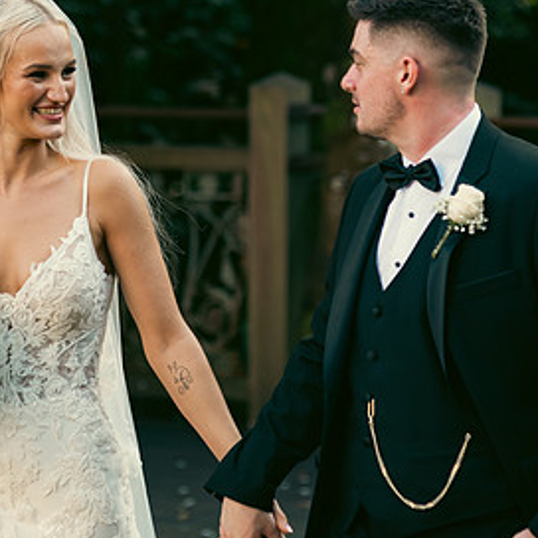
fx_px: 4625
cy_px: 219
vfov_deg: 6.7
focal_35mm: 263
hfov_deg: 6.7
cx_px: 123
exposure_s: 1/200
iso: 200
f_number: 3.5
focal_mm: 145
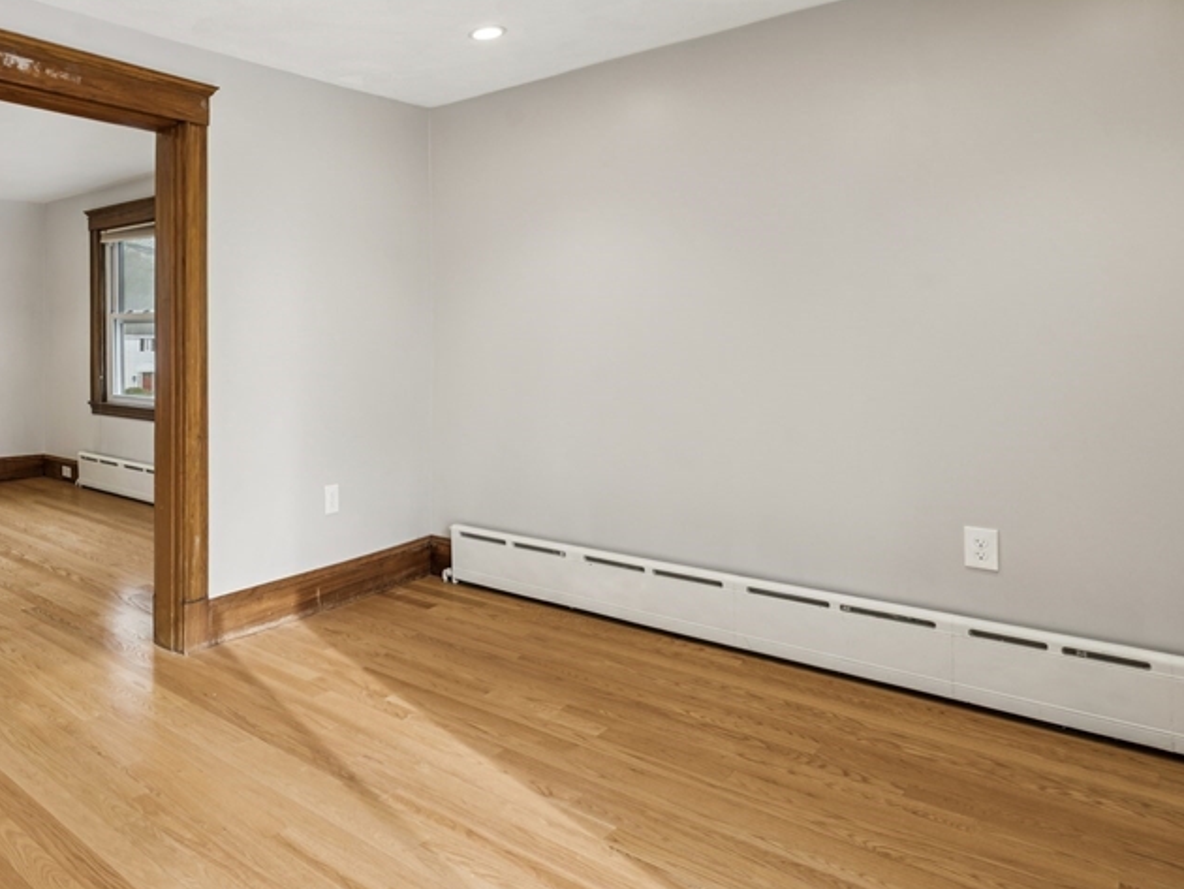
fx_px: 855
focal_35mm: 25
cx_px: 252
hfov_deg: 63.9
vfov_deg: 54.4
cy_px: 347
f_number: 8
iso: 100
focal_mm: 16
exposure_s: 1/4
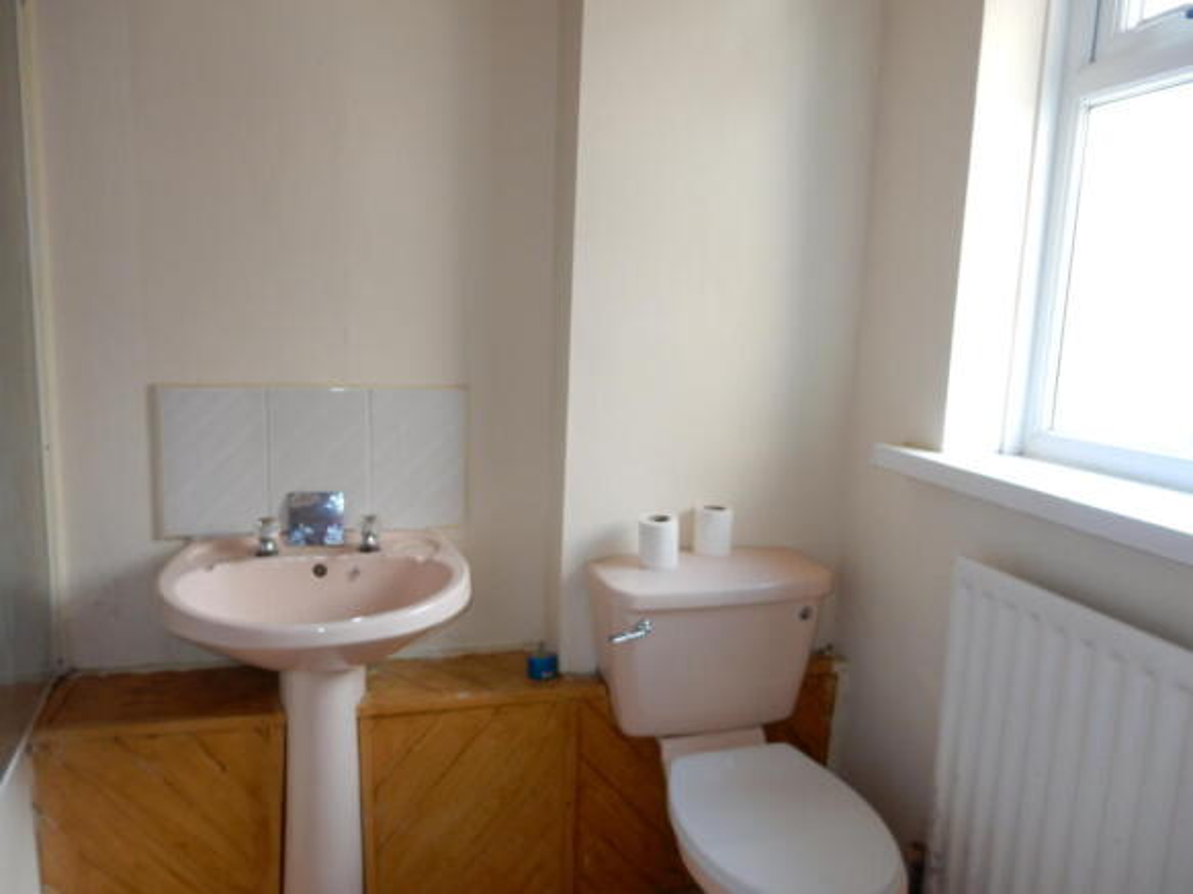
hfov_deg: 69.4
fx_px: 861
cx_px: 596
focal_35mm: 25
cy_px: 447
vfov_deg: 54.9
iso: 140
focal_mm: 4.5
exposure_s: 1/30
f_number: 3.7
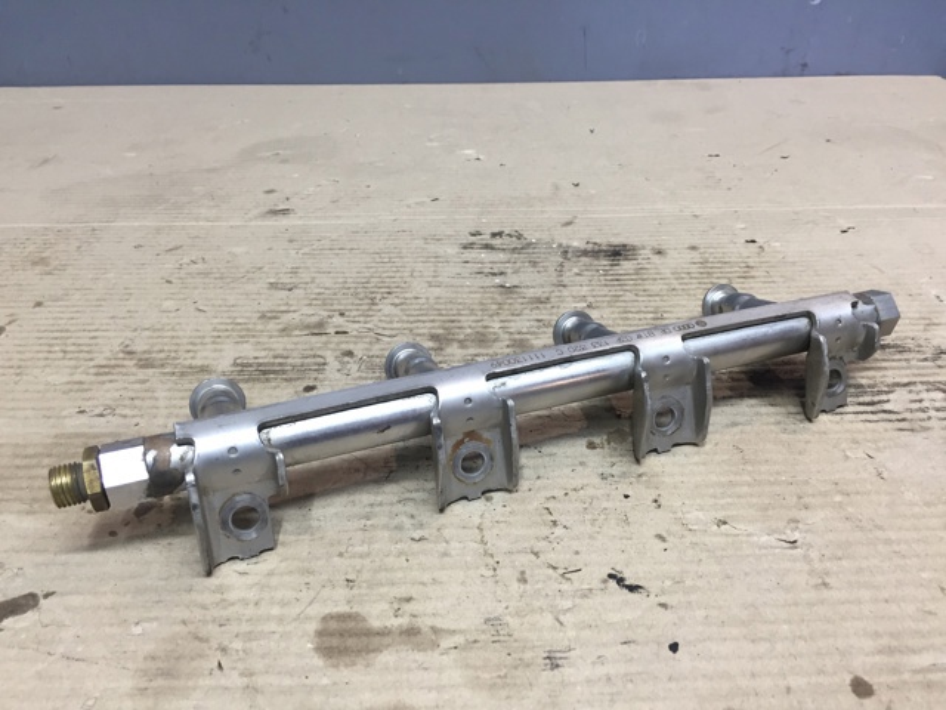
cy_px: 355
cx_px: 473
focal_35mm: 29
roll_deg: -1.5
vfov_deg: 48.2
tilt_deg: -32.1
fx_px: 793
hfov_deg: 61.7
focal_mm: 4.15
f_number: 2.2
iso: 50
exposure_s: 1/33
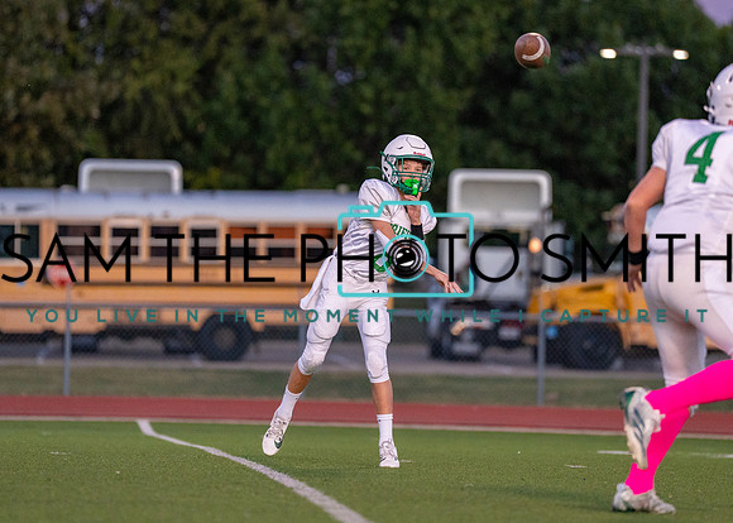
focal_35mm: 283
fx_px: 5883
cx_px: 374
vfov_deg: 5.1
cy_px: 245
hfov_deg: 7.1
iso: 2000
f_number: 2.8
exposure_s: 1/1250
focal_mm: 200
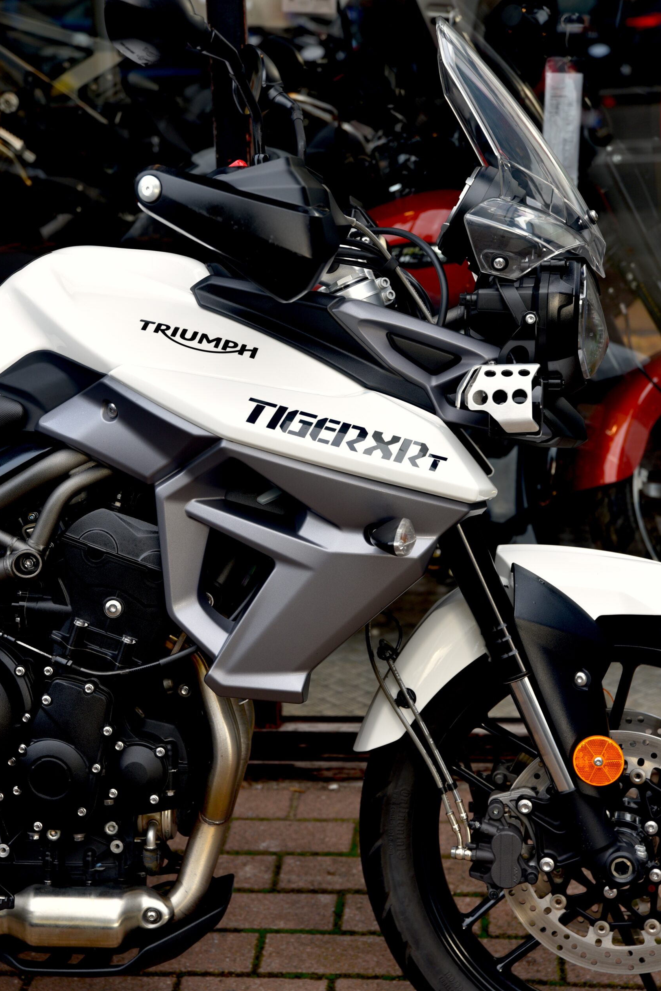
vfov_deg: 31.9
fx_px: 1735
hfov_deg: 21.6
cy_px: 496
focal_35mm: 63
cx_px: 326
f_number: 5
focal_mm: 62
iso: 200
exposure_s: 1/100
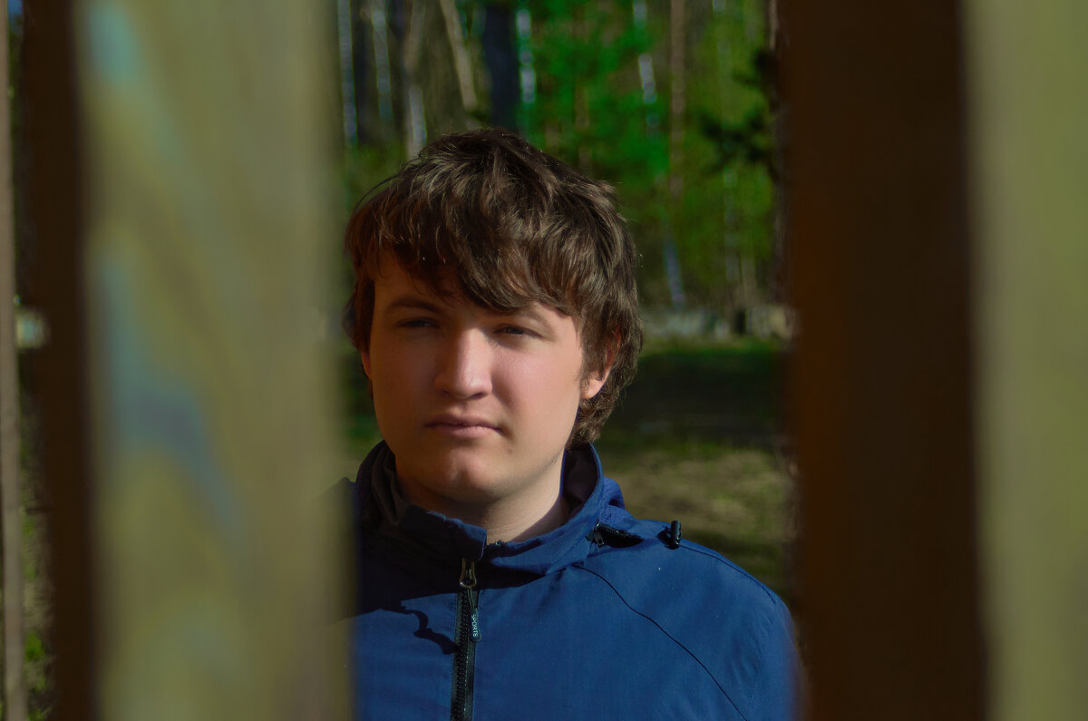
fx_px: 2715
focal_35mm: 90
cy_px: 360
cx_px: 544
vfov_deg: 15.1
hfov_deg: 22.7
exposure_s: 1/3200
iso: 100
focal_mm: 60
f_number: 4.2
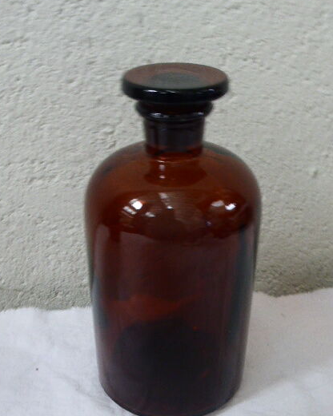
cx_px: 154
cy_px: 205
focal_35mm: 48
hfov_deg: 31.4
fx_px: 592
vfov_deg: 38.8
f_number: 3.9
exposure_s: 1/20
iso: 400
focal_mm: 6.9
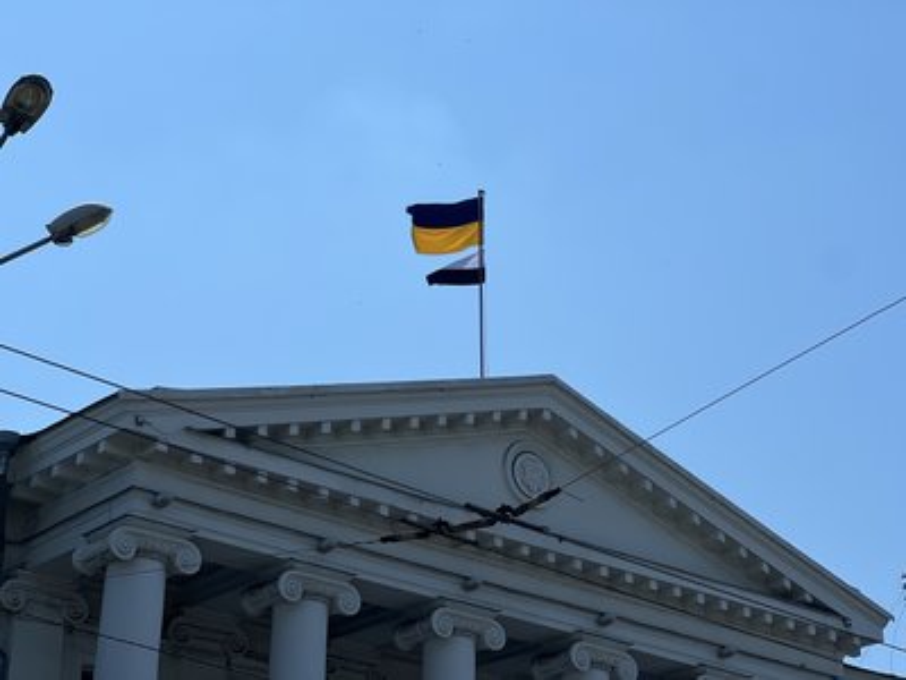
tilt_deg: +24.4
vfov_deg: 19.1
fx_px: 2015
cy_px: 340
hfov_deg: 25.3
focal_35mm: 77
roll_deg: -1.0
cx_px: 453
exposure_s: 1/2016
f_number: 2.8
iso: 32
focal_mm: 9
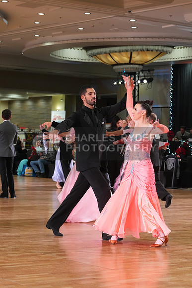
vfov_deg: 21.5
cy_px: 144
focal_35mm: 95
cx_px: 96
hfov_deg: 14.4
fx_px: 759
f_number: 5.6
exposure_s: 1/200
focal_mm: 95
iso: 3200
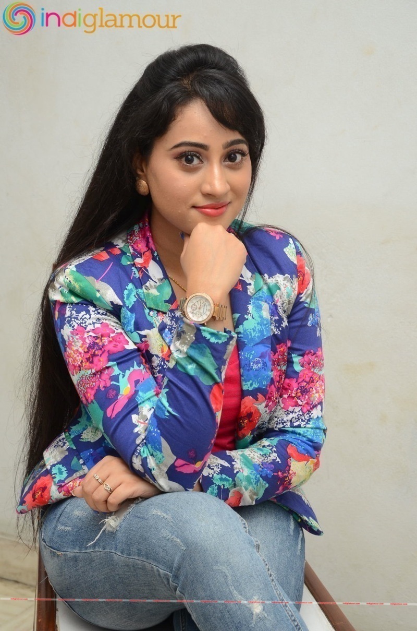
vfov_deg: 27.1
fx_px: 1310
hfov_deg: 18.1
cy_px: 316
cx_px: 208
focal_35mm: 75
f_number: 6.3
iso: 1000
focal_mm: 50
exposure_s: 1/125
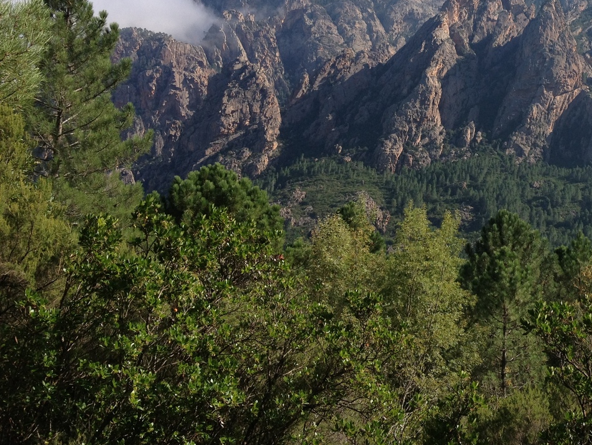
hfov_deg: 31.6
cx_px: 498
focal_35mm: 59
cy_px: 111
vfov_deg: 24.5
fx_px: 1009
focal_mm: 4.28
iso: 64
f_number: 2.4
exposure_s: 1/1151
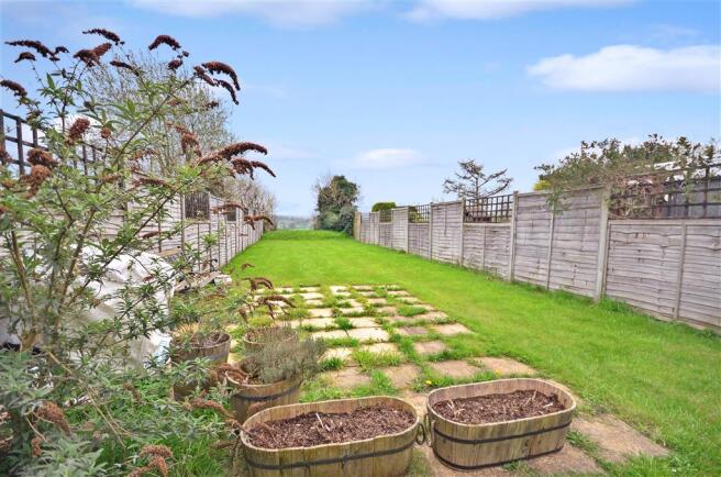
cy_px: 238
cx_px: 360
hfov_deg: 95.1
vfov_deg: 71.8
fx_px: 330
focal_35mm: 16
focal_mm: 11
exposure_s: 1/160
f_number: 4.2
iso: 200
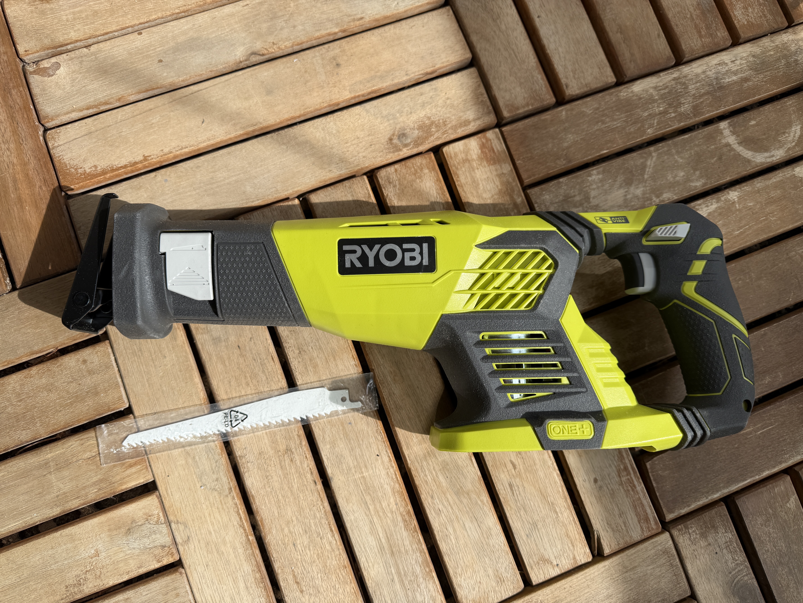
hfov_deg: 71.6
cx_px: 402
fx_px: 557
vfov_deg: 56.8
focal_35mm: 24
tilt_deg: -81.1
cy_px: 302
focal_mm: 6.76
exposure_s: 1/3584
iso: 80
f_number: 1.78
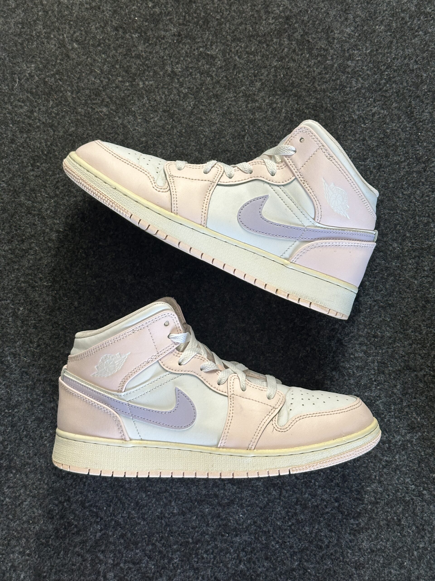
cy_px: 290
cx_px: 218
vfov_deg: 39.7
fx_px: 804
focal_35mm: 48
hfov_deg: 30.3
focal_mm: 6.86
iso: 160
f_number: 1.78
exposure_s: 1/50
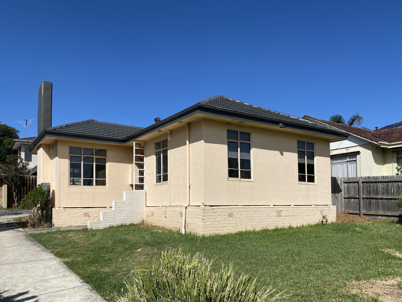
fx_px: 302
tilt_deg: +7.3
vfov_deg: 53.1
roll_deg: +1.3
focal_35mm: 26
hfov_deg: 67.3
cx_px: 201
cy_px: 151
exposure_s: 1/5236
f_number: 1.8
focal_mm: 4.25
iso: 32
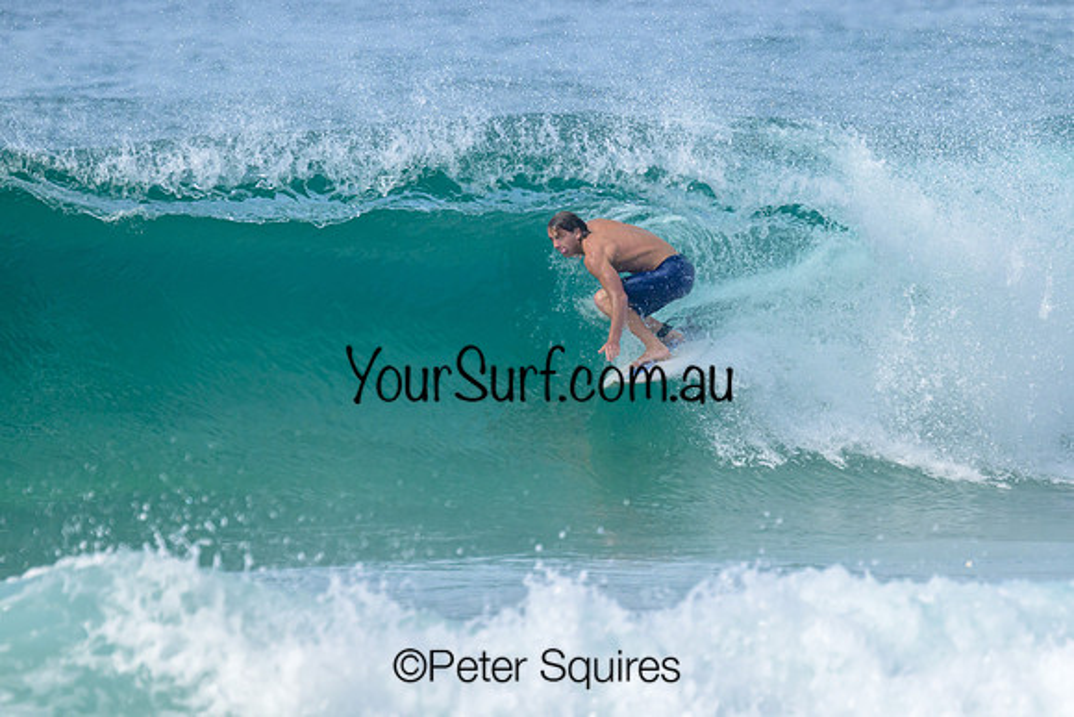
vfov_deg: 1.7
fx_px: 23492
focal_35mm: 787
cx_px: 705
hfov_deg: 2.6
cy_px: 324
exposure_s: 1/2000
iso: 800
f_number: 11
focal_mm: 600
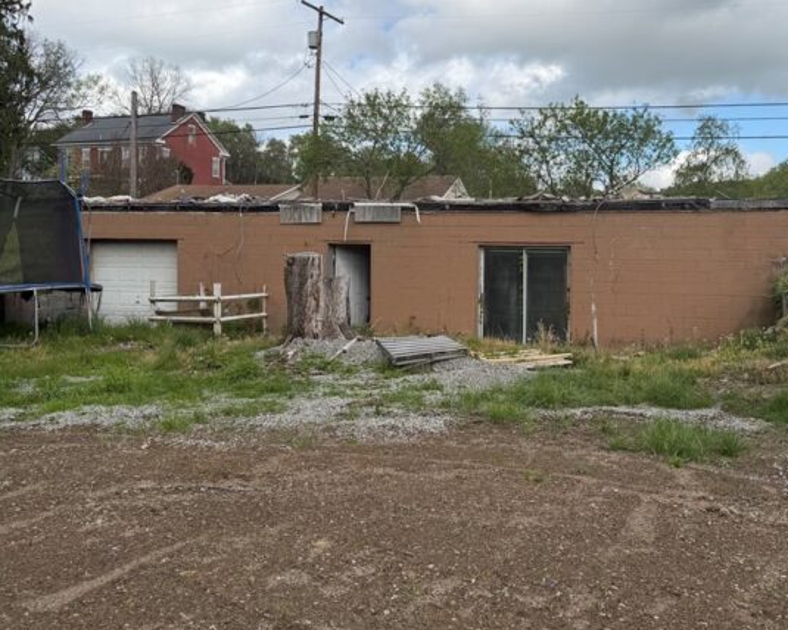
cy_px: 275
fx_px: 816
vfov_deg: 42.1
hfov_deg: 51.0
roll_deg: -0.3
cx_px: 492
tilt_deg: -1.0
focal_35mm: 35
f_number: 1.78
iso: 80
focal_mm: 6.76
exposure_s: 1/3953
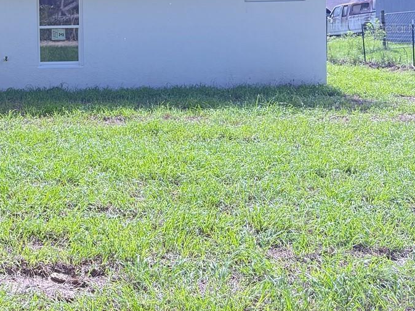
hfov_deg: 29.8
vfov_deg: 24.8
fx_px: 683
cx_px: -60
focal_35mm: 57
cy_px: 28
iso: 200
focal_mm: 6.76
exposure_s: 1/193
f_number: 1.78
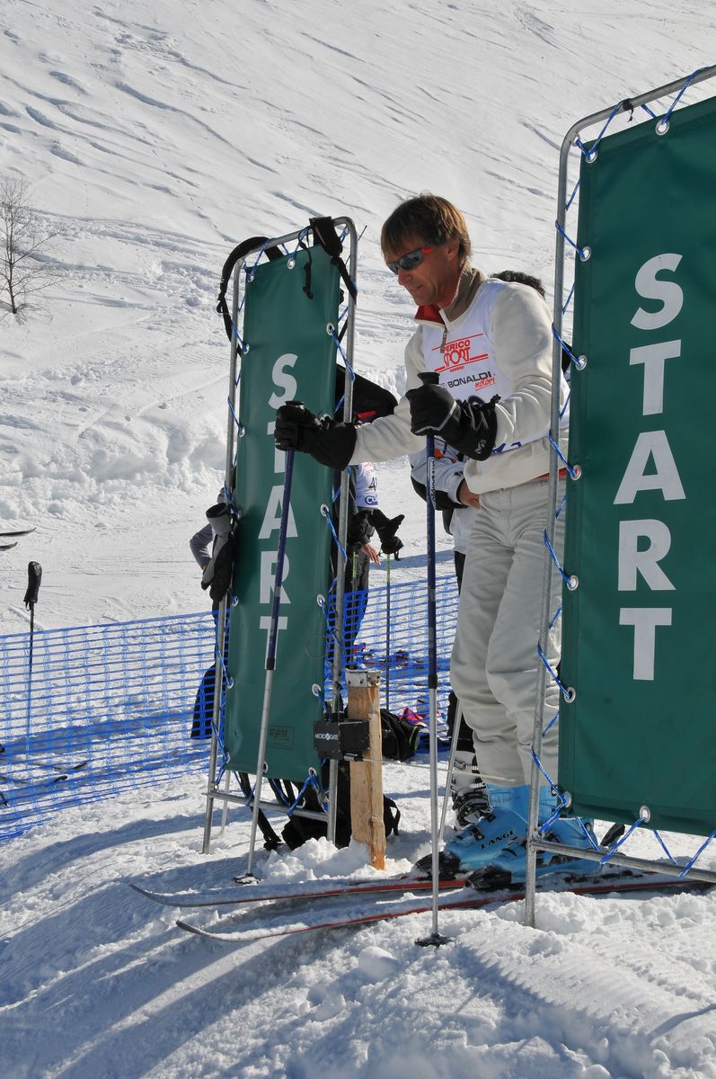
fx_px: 1525
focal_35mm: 51
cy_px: 540
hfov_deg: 26.4
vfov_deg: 38.9
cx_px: 358
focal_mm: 34
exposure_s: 1/320
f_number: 16
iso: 200
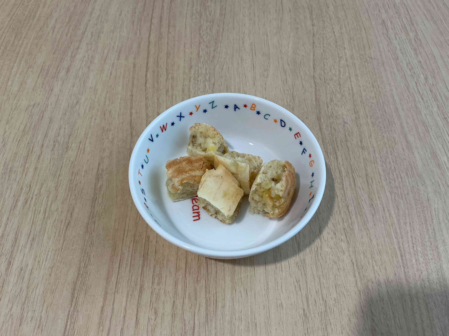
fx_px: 376
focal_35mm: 29
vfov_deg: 48.2
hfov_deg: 61.7
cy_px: 168
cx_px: 224
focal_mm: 3
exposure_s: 1/60
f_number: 1.8
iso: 64
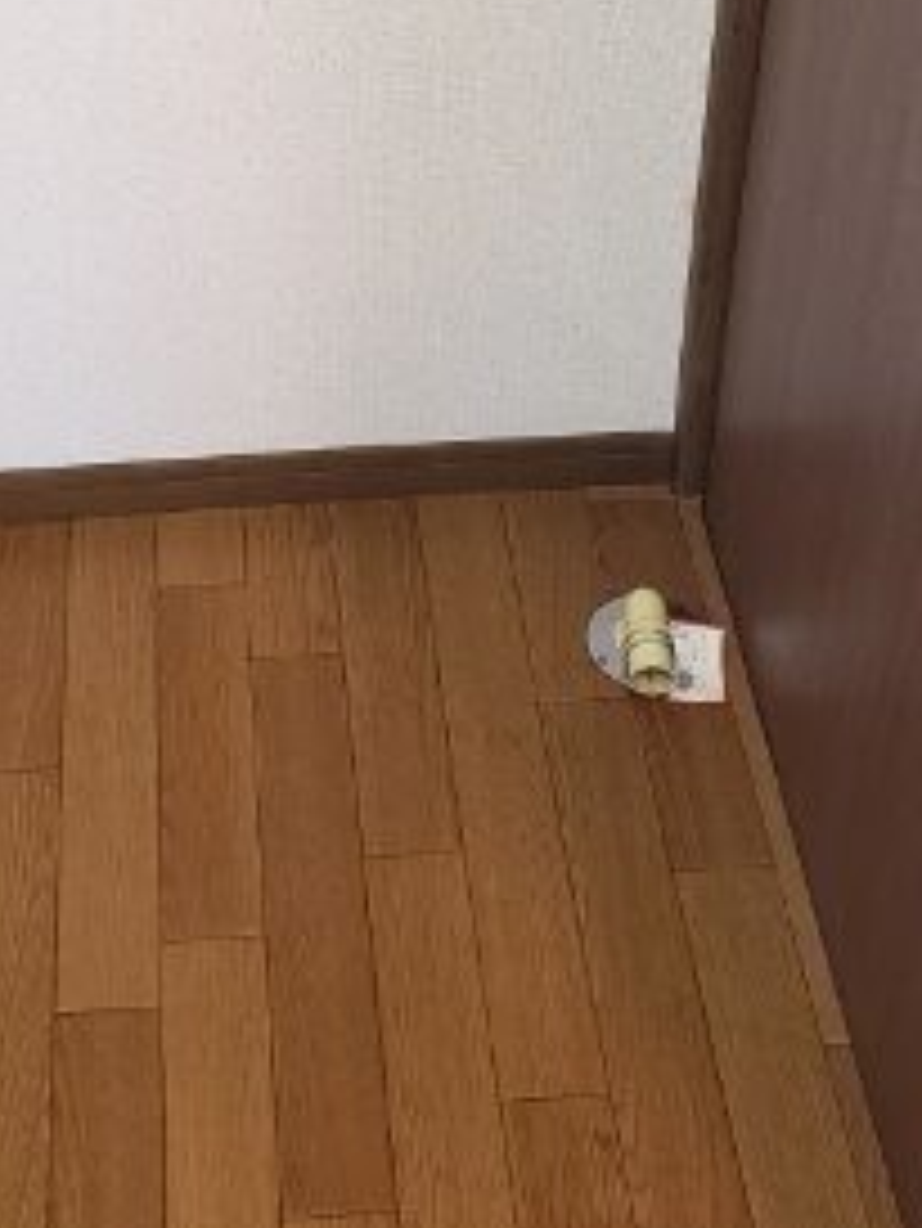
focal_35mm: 61
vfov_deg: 30.4
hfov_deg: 23.9
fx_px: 2165
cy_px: 144
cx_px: 274
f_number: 1.5
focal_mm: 4.3
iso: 250
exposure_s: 1/25
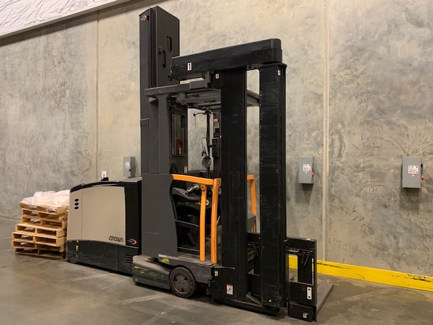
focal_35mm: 26
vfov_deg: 53.1
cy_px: 162
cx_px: 216
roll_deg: +0.4
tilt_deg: -1.5
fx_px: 325
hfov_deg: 67.3
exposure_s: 1/40
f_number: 1.8
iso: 400
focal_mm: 4.25
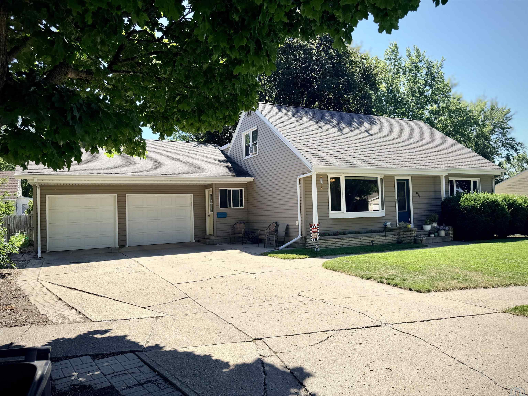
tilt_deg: +1.7
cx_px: 264
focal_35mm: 24
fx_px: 366
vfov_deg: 56.8
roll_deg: +2.6
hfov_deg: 71.6
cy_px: 198
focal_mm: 6.76
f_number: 1.78
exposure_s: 1/3279
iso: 80
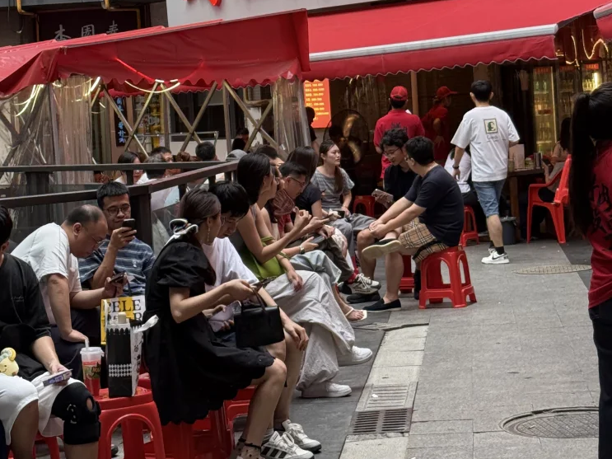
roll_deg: +2.8
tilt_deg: +3.0
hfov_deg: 21.1
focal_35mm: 93
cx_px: 299
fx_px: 1644
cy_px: 35
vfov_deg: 15.7
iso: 64
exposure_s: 1/100
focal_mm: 6.76
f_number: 1.78
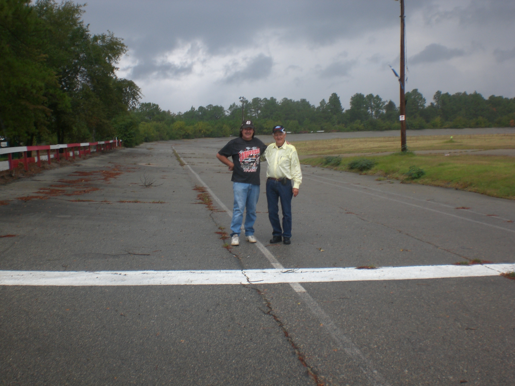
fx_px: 565
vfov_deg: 37.7
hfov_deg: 49.0
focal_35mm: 38
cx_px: 258
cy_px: 193
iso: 50
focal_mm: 6.3
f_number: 4.4
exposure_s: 1/250
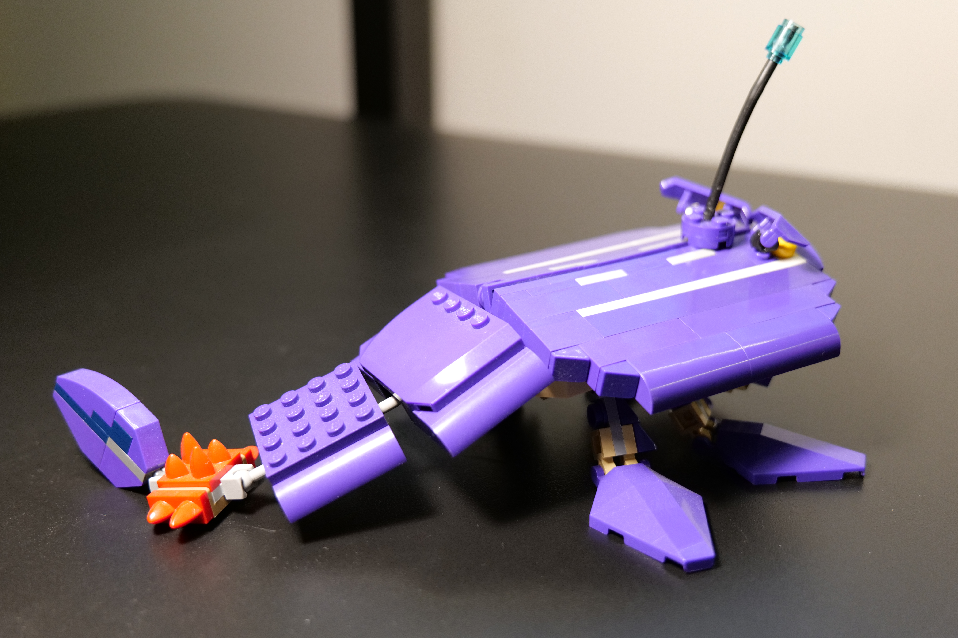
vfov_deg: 36.9
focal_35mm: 36
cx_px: 479
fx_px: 958
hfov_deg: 53.1
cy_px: 319
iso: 2500
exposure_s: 1/60
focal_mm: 36
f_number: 4.5
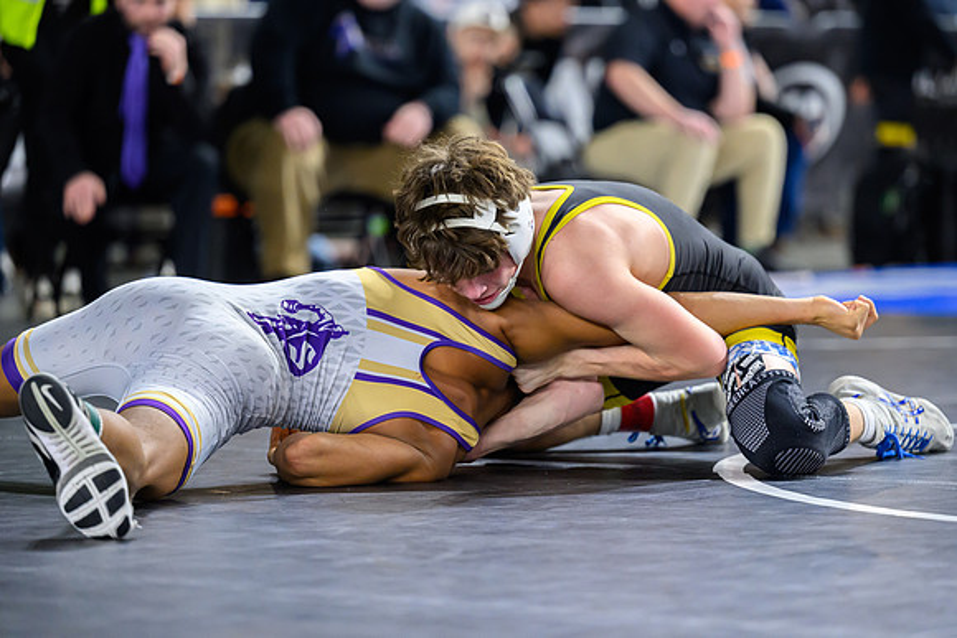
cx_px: 505
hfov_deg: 12.3
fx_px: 4450
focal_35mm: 167
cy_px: 290
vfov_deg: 8.2
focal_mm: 150
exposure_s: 1/800
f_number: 2.8
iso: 4000
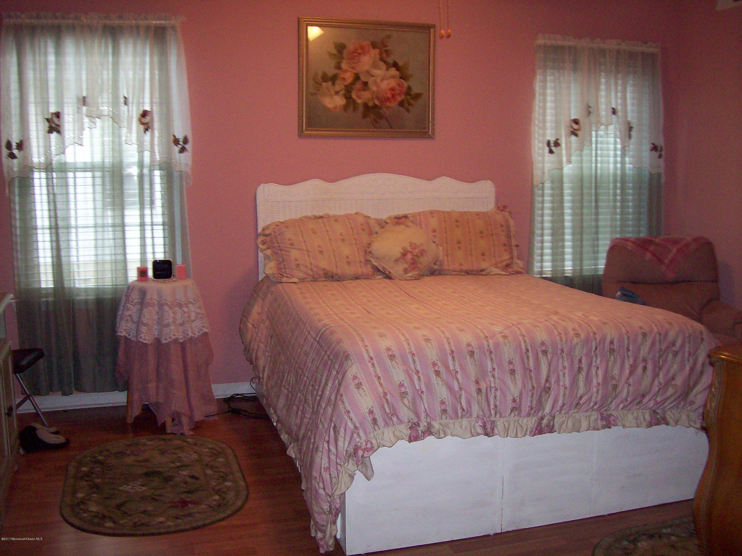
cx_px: 371
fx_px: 771
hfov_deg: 51.4
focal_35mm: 36
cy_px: 278
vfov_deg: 39.6
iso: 140
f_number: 2.7
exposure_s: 1/64
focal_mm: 6
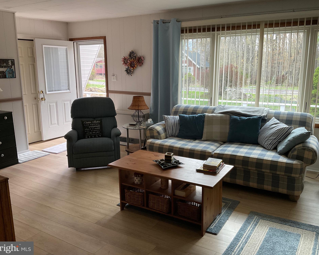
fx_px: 293
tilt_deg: -11.9
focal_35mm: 31
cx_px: 166
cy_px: 125
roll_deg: +0.2
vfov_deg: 47.1
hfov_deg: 57.2
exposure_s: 1/101
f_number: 1.8
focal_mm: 3
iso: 64
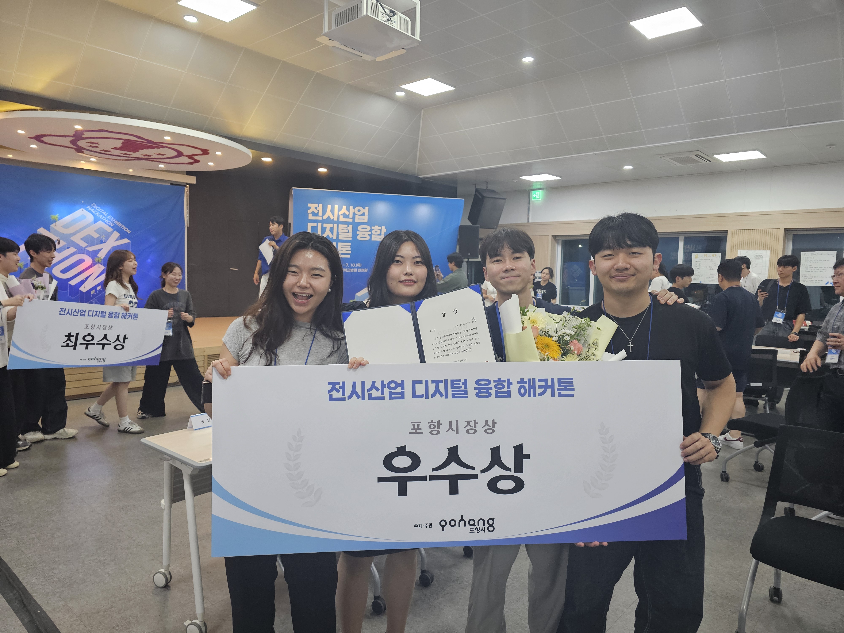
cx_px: 422
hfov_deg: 73.9
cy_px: 316
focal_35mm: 23
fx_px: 561
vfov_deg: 58.9
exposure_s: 1/120
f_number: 1.7
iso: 320
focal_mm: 6.3
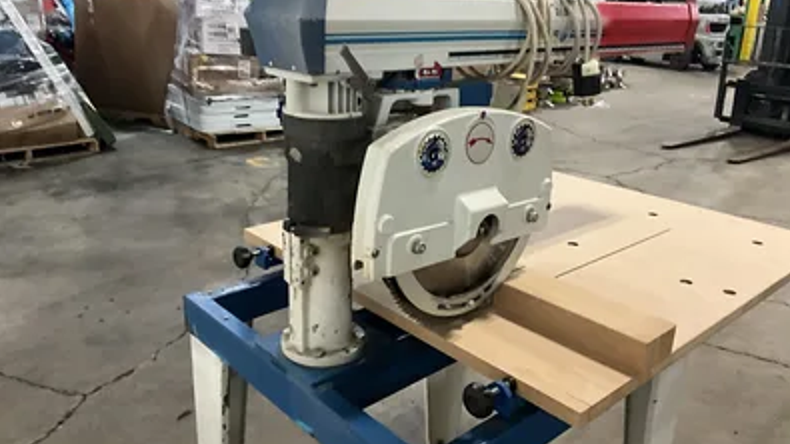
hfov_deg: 61.0
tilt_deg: -19.9
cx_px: 398
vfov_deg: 36.6
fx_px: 670
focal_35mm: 32
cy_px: 210
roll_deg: -1.8
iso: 320
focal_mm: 3
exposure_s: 1/40
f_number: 1.8
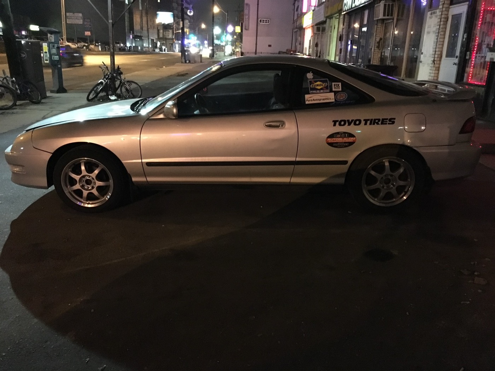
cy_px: 186
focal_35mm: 29
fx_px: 415
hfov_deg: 61.7
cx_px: 248
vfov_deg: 48.2
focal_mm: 4.15
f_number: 2.2
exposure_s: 1/15
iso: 1000
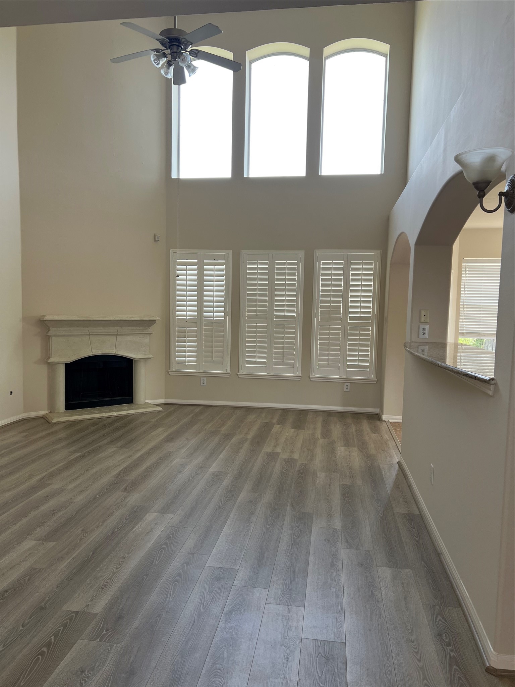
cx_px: 258
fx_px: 516
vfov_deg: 67.3
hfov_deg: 53.1
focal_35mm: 26
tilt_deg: -2.3
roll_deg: +0.2
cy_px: 344
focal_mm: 5.7
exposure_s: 1/121
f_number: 1.5
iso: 40
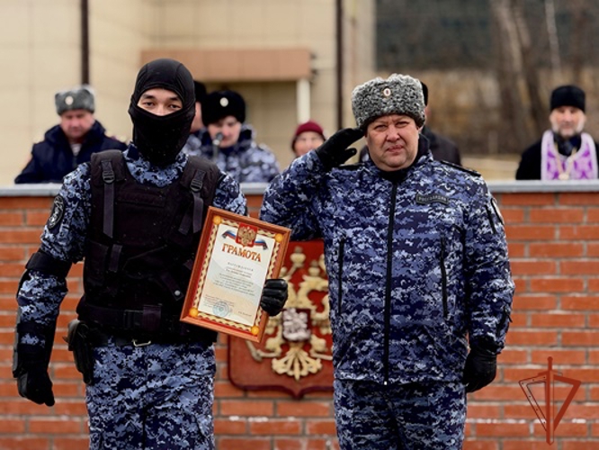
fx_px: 2077
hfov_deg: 16.4
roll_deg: +0.3
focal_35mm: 120
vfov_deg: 12.4
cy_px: 225
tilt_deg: -0.4
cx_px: 300
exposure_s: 1/279
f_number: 2.8
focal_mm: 15.66
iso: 50
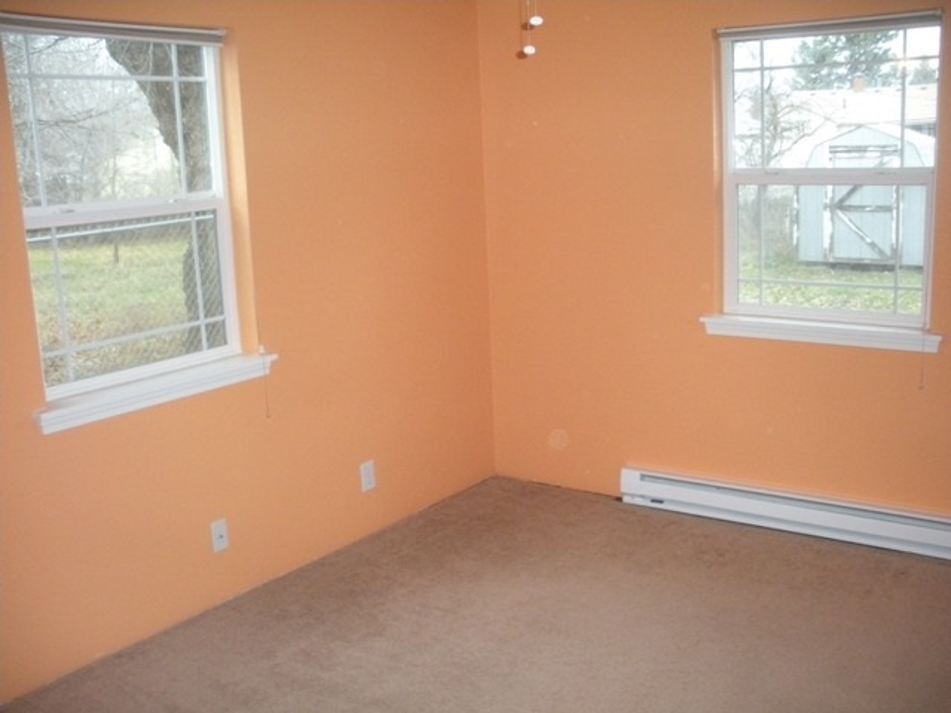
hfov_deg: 52.6
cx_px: 476
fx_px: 962
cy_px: 356
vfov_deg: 40.7
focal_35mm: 35
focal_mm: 6.3
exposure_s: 1/60
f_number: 3.5
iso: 400
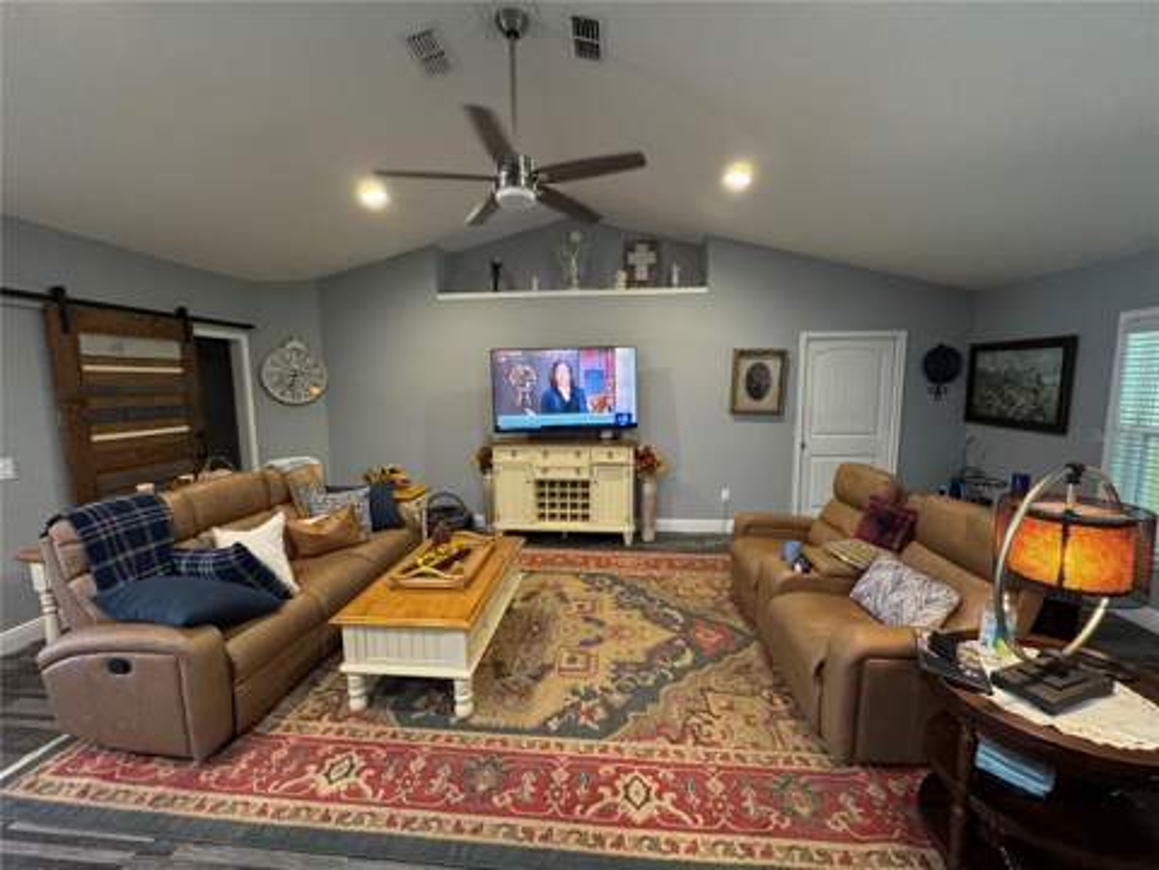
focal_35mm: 14
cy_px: 435
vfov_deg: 85.7
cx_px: 580
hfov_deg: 102.1
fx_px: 469
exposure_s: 1/60
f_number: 2.2
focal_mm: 2.22
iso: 500
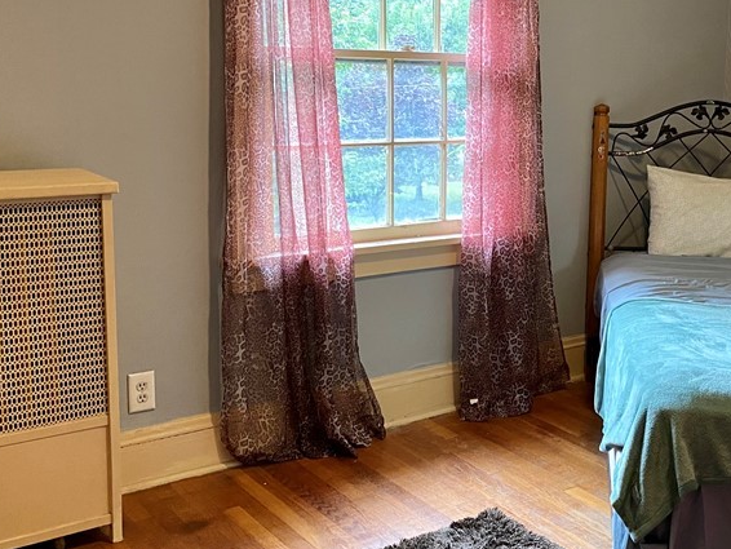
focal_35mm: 47
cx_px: 559
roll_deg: -1.8
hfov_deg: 39.2
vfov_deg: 30.8
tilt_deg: -9.4
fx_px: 993
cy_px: 216
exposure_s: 1/60
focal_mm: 4.25
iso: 250
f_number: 1.8
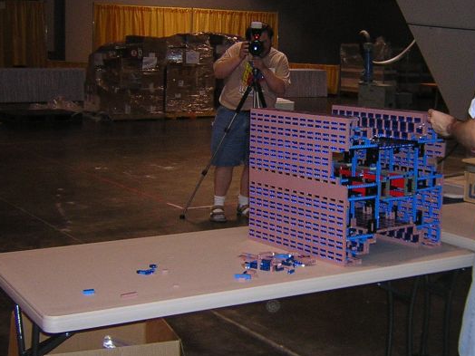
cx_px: 312
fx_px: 755
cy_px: 140
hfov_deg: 34.6
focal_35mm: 55
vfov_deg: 26.5
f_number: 2.6
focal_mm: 4.7
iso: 322
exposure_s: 1/60.1
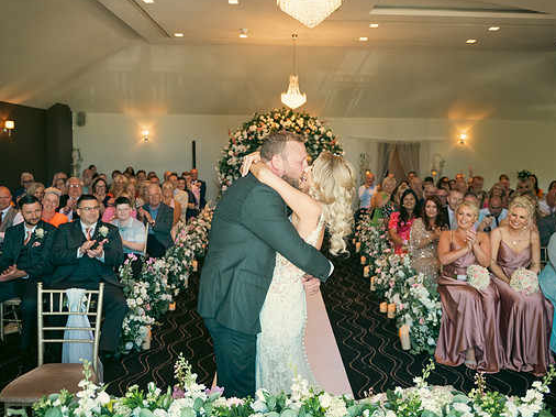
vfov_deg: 44.1
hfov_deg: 56.8
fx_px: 514
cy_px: 206
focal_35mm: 32
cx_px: 283
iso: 1000
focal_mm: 29
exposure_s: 1/160
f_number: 3.5
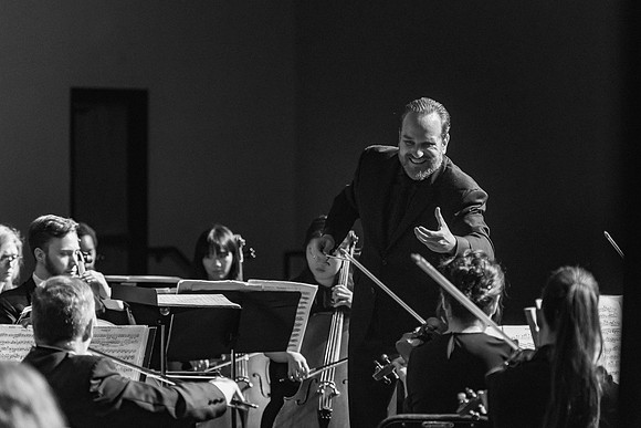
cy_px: 214
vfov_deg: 8.2
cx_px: 320
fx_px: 2996
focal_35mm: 168
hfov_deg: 12.2
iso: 5000
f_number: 4
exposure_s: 1/250
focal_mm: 160
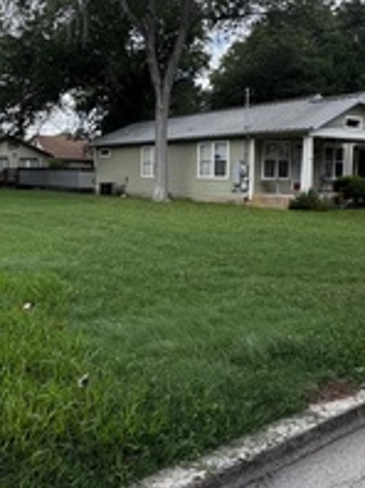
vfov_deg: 53.9
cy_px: 214
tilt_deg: -6.7
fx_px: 479
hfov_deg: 40.6
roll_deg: +0.8
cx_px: 94
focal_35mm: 34
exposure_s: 1/368
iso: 40
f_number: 2.2
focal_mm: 2.22
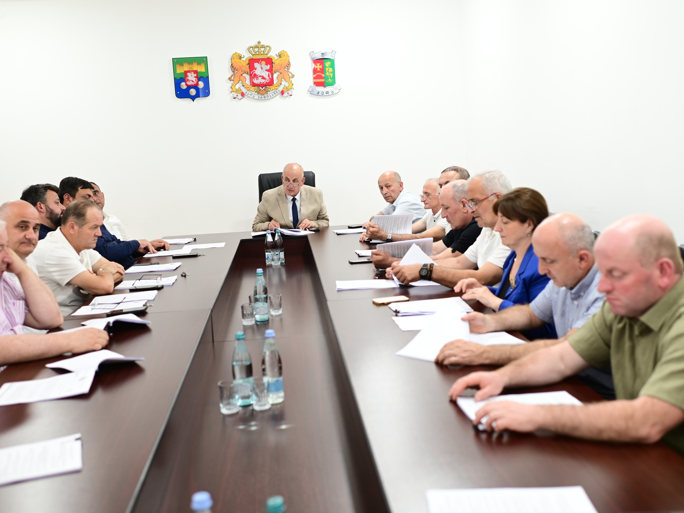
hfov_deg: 49.0
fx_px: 751
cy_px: 257
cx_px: 336
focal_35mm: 38
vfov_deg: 37.7
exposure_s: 1/200
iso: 1000
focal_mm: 35
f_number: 2.2
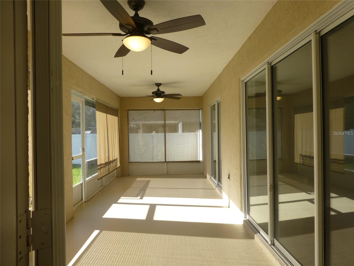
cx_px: 177
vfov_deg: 56.8
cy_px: 133
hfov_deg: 71.6
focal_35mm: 24
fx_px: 245
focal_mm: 4.3
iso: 100
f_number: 4
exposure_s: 1/160
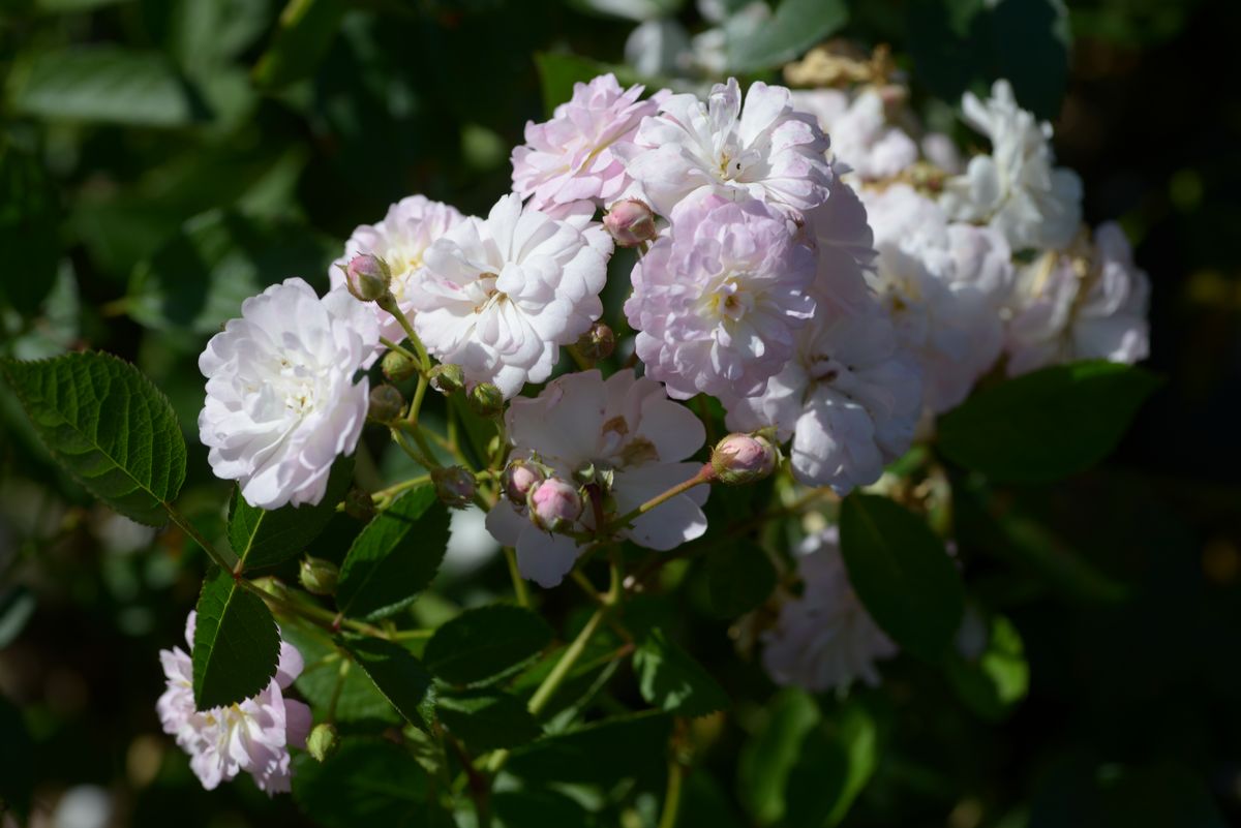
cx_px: 620
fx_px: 3448
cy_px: 414
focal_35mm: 100
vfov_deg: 13.7
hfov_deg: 20.4
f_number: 10
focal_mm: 100
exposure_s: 1/500
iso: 100
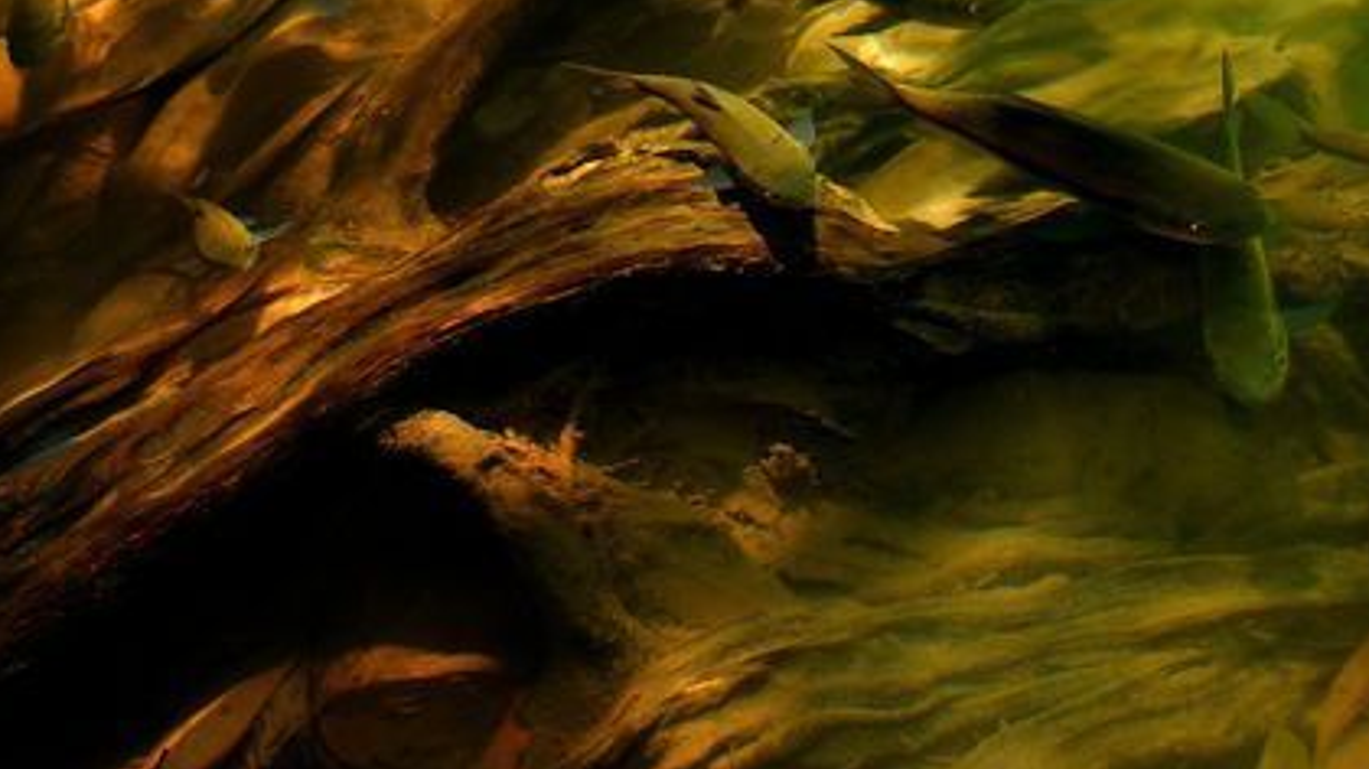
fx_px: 3048
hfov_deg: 24.9
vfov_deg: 14.4
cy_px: 308
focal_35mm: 84
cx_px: 1115
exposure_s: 1/60
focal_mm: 5.9
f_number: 2.9
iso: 80
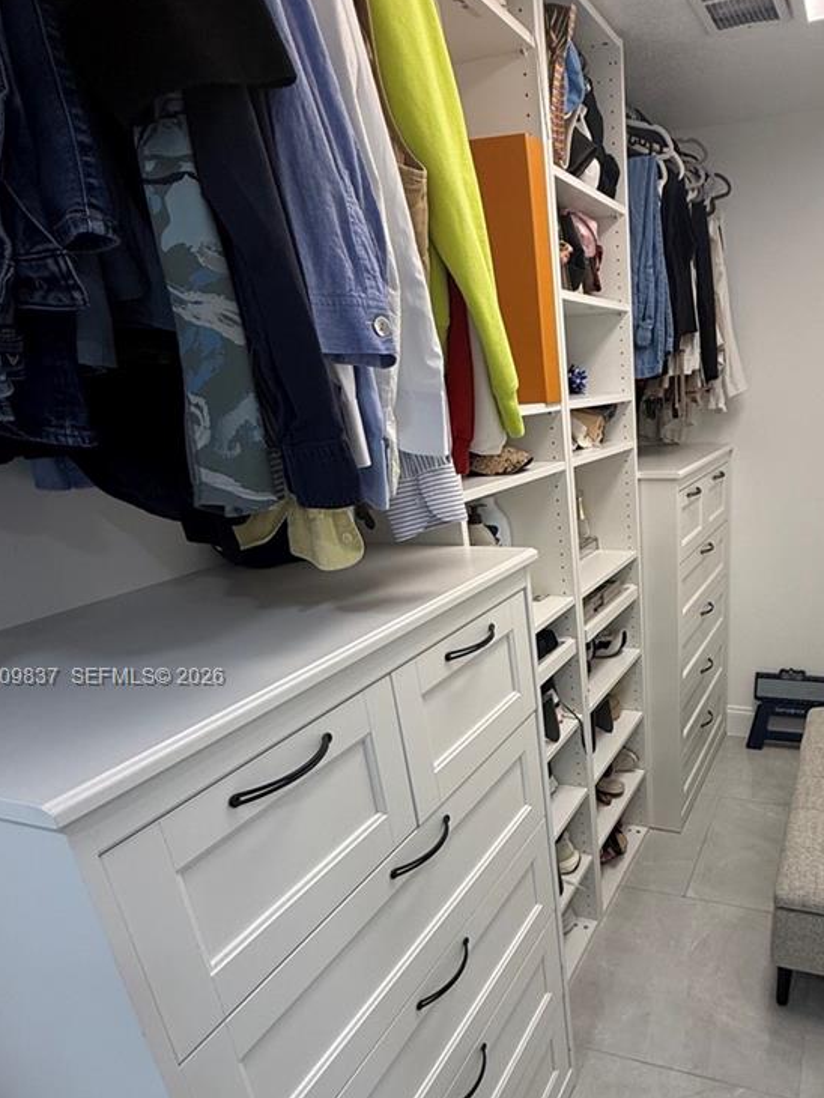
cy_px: 678
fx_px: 730
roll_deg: +2.2
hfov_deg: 55.9
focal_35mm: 23
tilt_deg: -22.3
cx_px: 623
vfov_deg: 72.8
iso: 125
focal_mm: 2.22
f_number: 2.2
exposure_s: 1/120
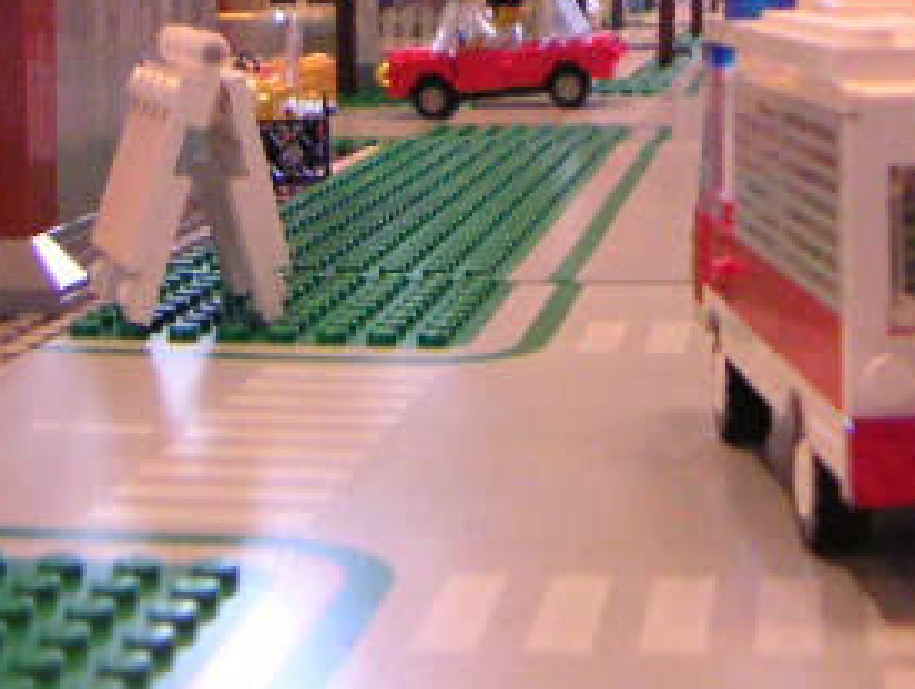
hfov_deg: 22.5
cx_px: 699
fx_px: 2276
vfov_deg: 16.6
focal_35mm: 86
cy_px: -100
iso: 400
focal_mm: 4.8
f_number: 2.8
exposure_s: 1/20
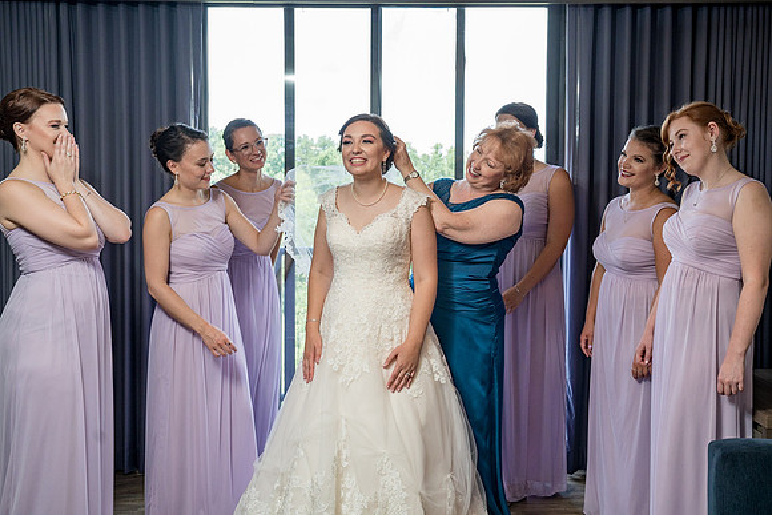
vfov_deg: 32.9
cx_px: 396
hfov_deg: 47.7
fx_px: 872
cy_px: 242
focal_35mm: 41
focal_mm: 38
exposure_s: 1/200
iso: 1000
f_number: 5.6
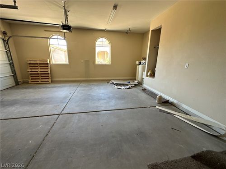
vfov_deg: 85.7
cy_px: 84
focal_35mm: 14
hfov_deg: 102.1
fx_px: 91
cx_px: 113
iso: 125
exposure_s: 1/60
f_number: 2.2
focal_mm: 2.22
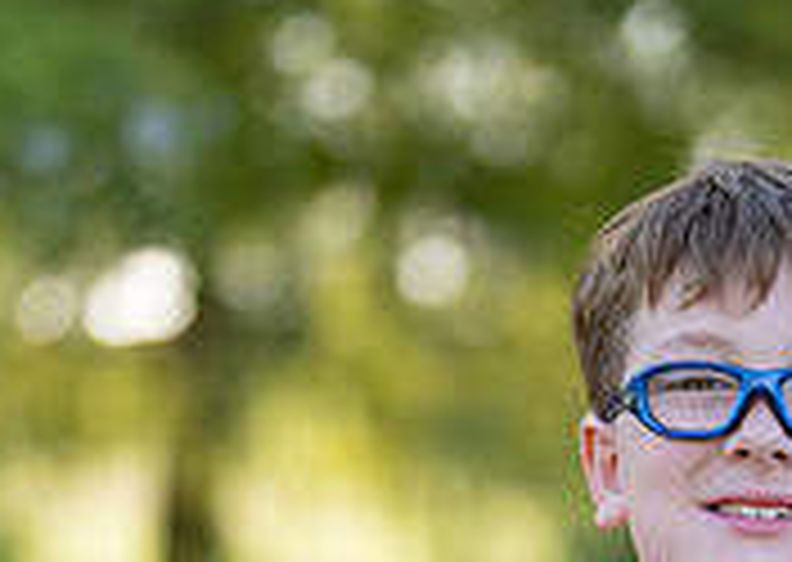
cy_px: 829
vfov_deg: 6.9
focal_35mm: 205
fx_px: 4602
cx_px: 881
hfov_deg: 9.7
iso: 100
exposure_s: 1/1250
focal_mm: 50
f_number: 1.2
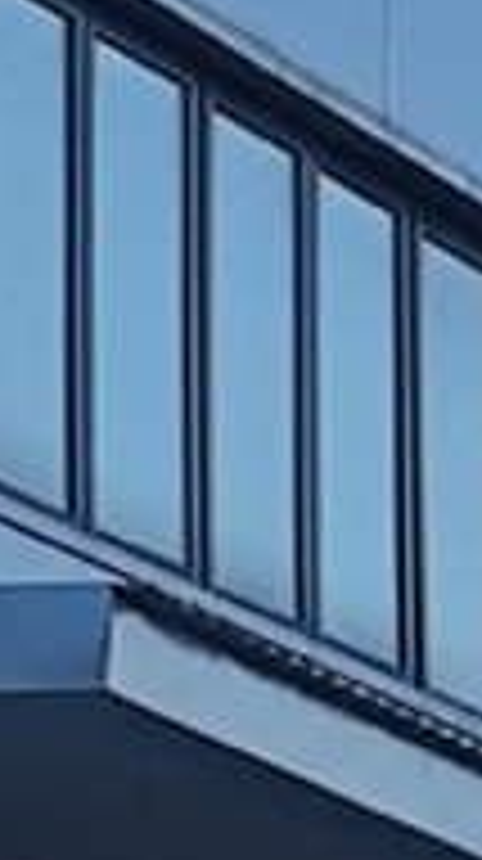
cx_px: 1640
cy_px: 1252
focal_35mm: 472
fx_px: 10758
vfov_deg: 4.6
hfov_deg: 2.5
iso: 50
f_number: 1.6
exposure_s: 1/875
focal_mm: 5.84
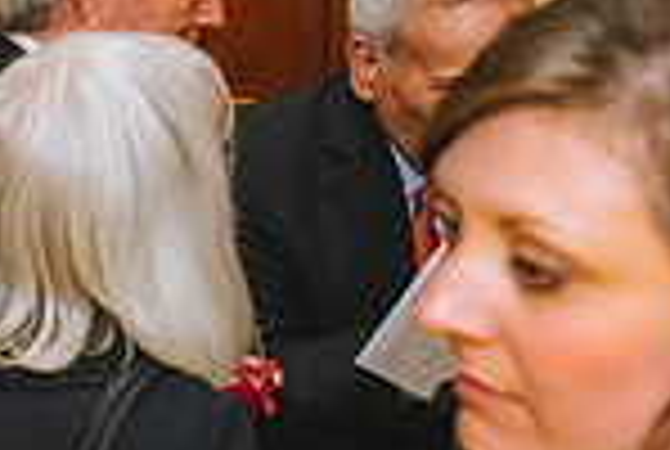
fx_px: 1958
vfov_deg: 13.0
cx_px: -355
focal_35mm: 105
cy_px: 74
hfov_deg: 17.4
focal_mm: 27
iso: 3200
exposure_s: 1/125
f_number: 4.5
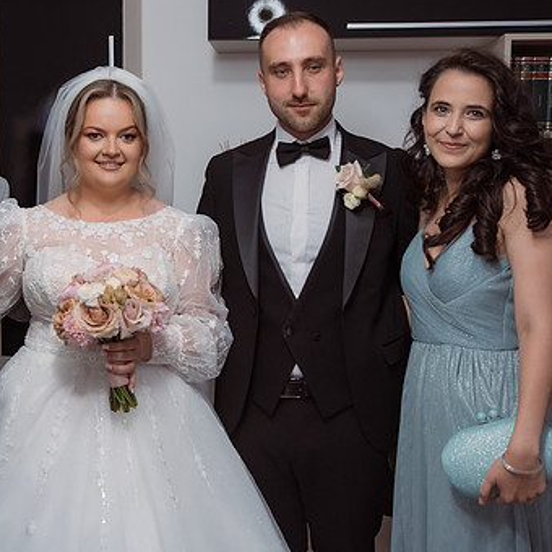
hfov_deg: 34.9
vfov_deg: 35.3
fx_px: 866
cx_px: 167
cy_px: 249
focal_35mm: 48
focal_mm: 31
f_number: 2.8
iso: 1600
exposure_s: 1/200
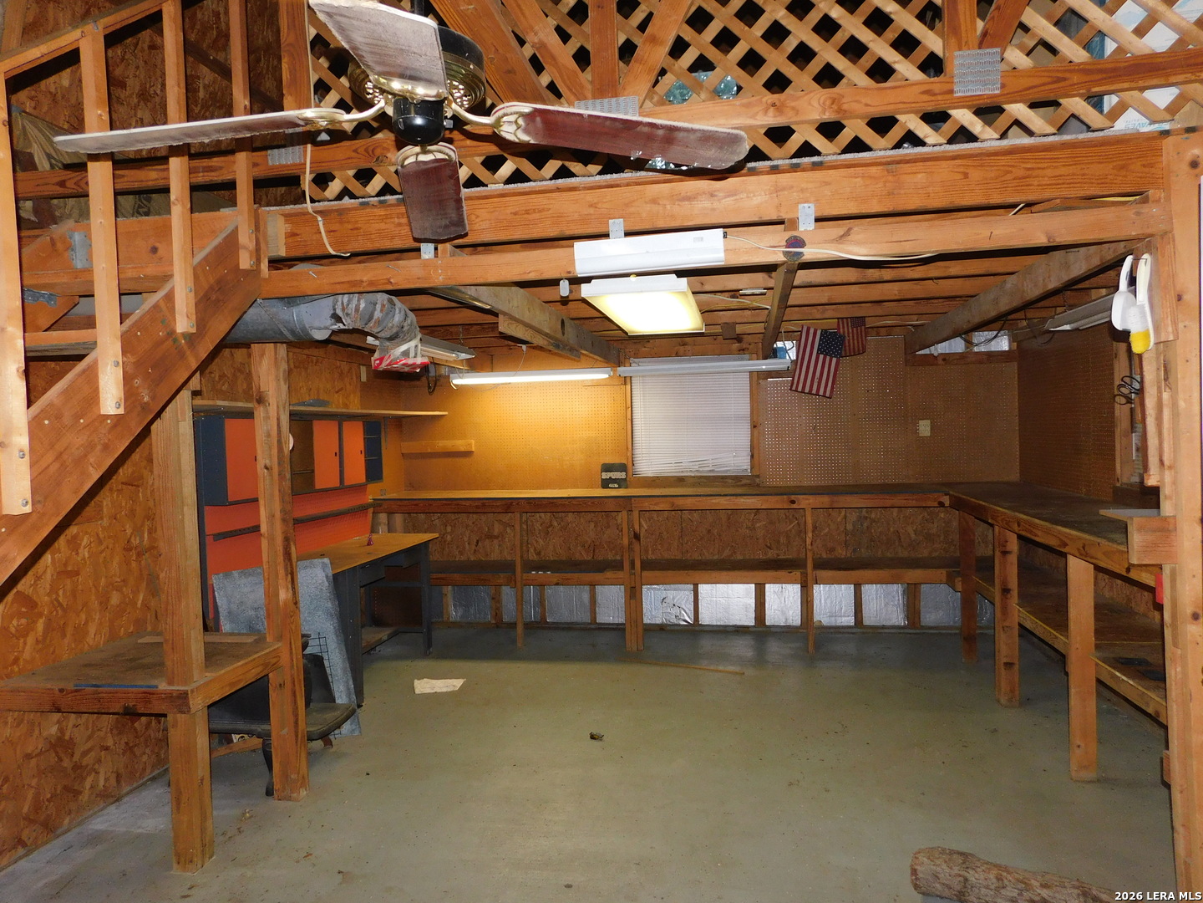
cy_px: 452
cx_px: 602
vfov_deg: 58.9
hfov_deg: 73.9
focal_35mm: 23
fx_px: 799
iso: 220
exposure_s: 1/30
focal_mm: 4
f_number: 3
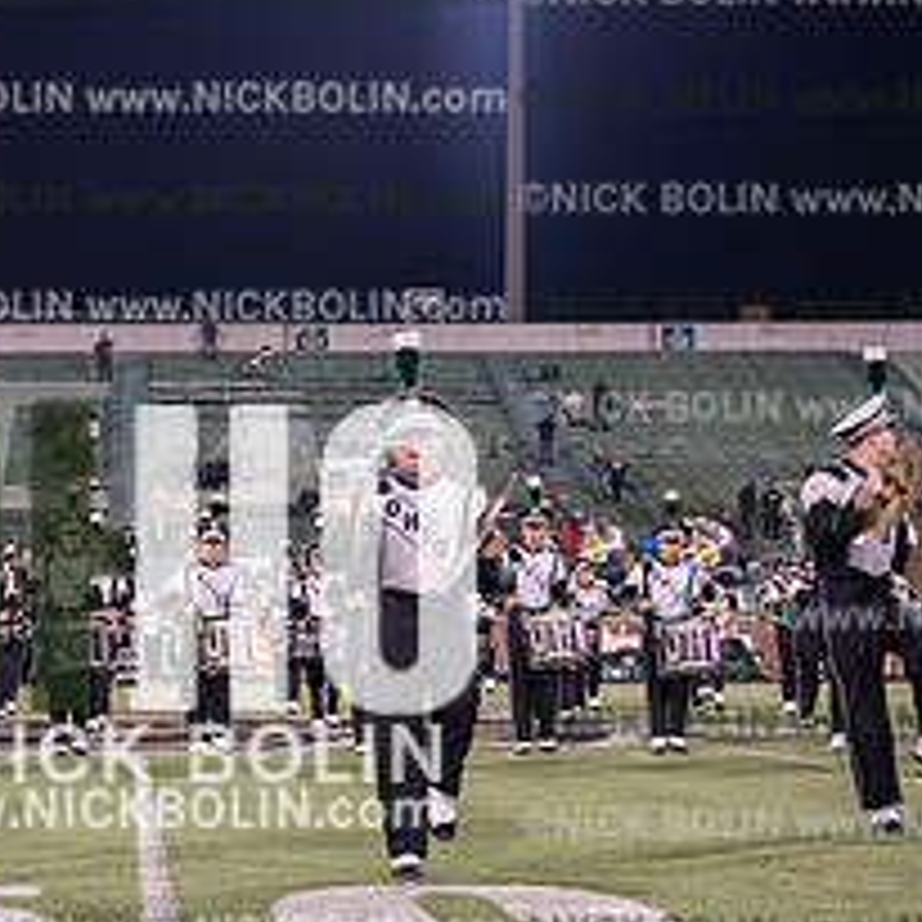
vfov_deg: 20.8
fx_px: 2501
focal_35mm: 83
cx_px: 157
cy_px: 616
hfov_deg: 20.6
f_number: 4
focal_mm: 34.5
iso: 3200
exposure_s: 1/640
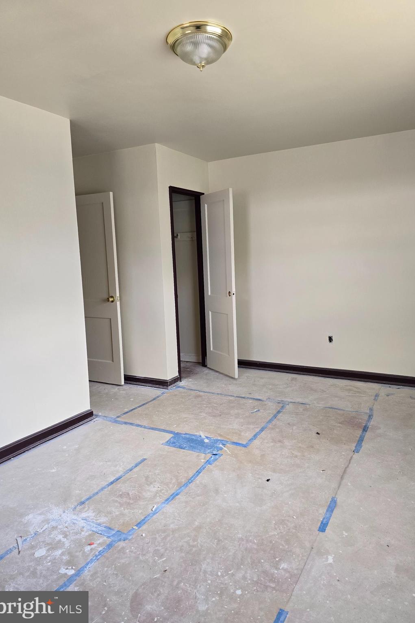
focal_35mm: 24
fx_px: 415
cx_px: 221
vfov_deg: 73.7
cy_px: 312
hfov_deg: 53.1
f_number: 1.7
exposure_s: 1/180
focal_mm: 6.3
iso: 125
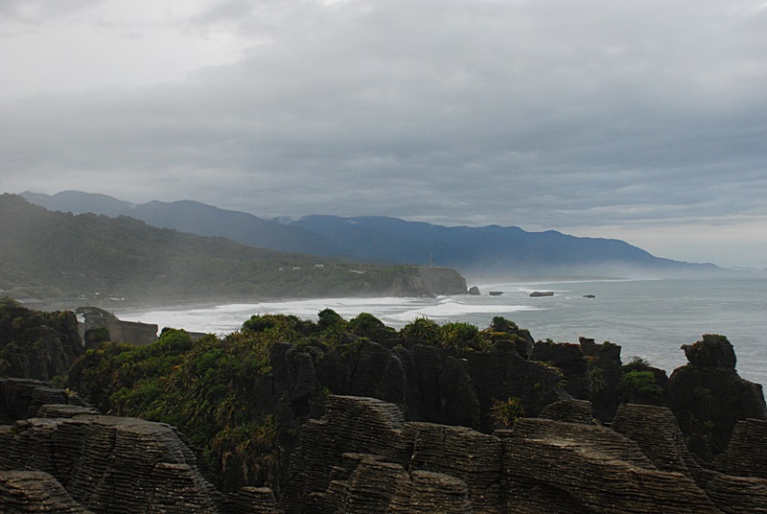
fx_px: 992
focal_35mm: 46
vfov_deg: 29.0
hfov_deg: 42.3
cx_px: 384
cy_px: 257
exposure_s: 1/640
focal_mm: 31
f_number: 5.6
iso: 400
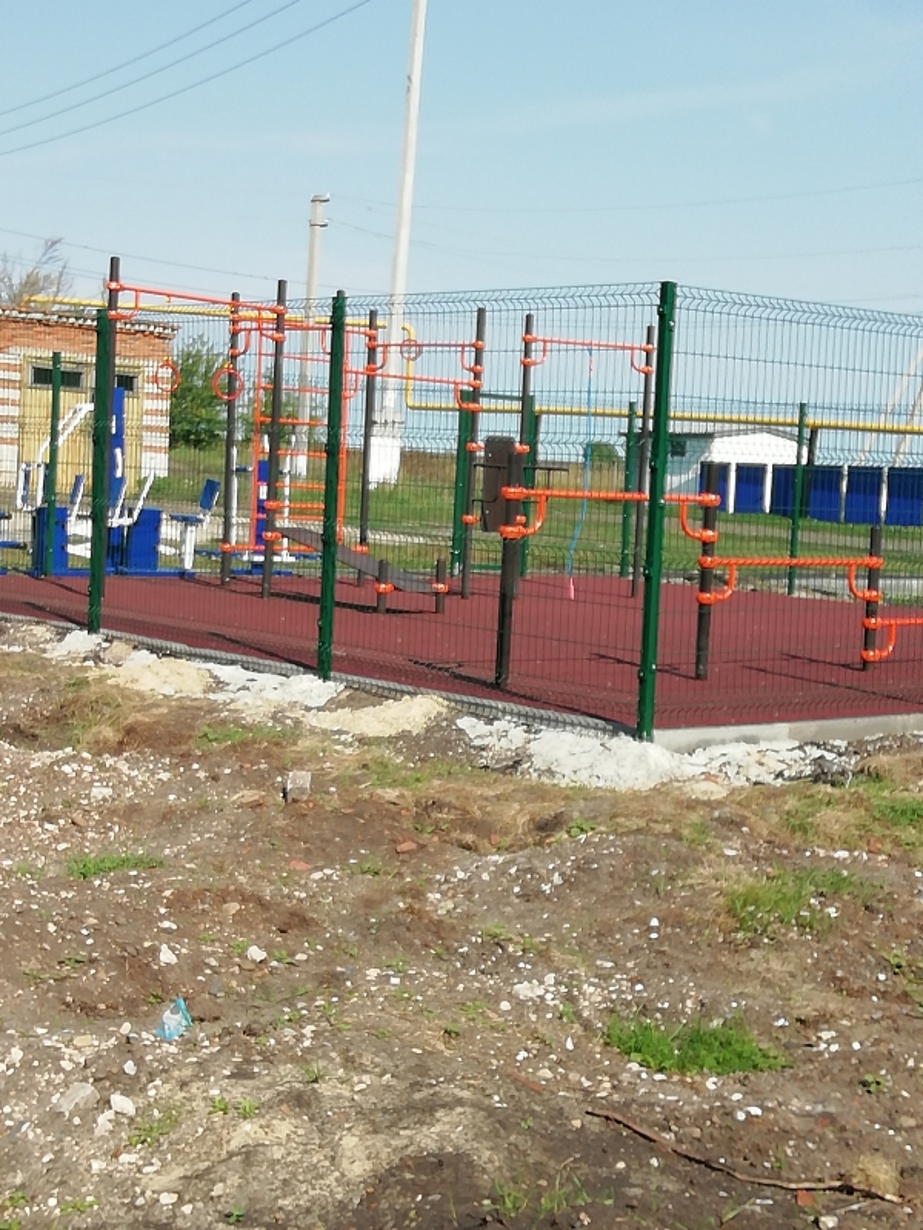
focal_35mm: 59
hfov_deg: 24.8
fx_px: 2098
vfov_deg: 32.7
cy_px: 615
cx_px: 462
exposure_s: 1/1359
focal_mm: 3.46
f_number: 2.2
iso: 50
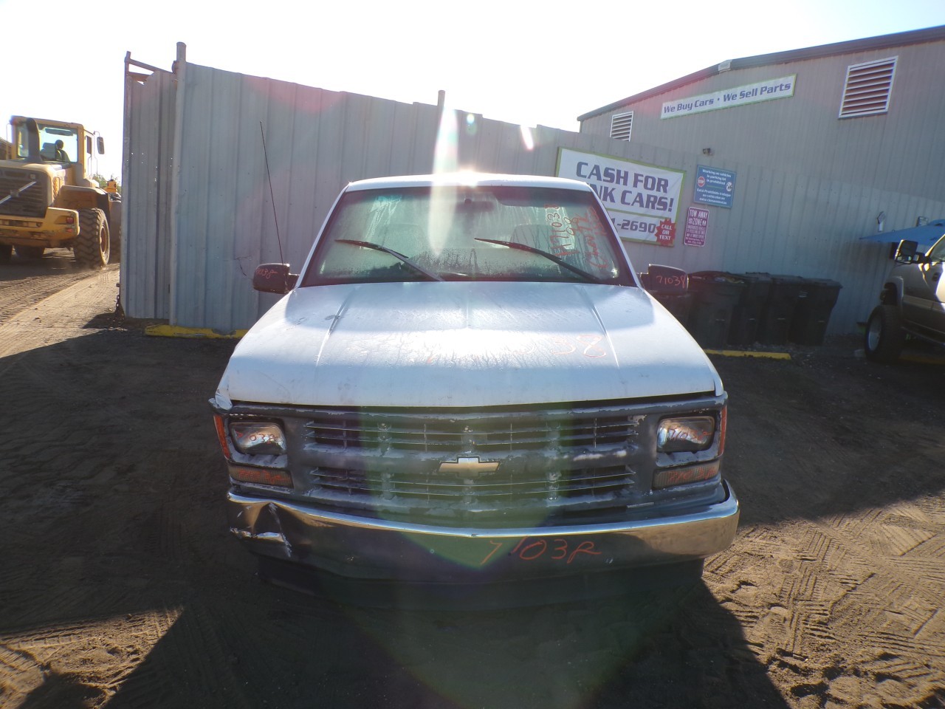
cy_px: 354
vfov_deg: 56.8
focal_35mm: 24
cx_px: 472
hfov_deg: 71.6
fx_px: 655
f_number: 4.4
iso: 100
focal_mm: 4.3
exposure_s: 1/350
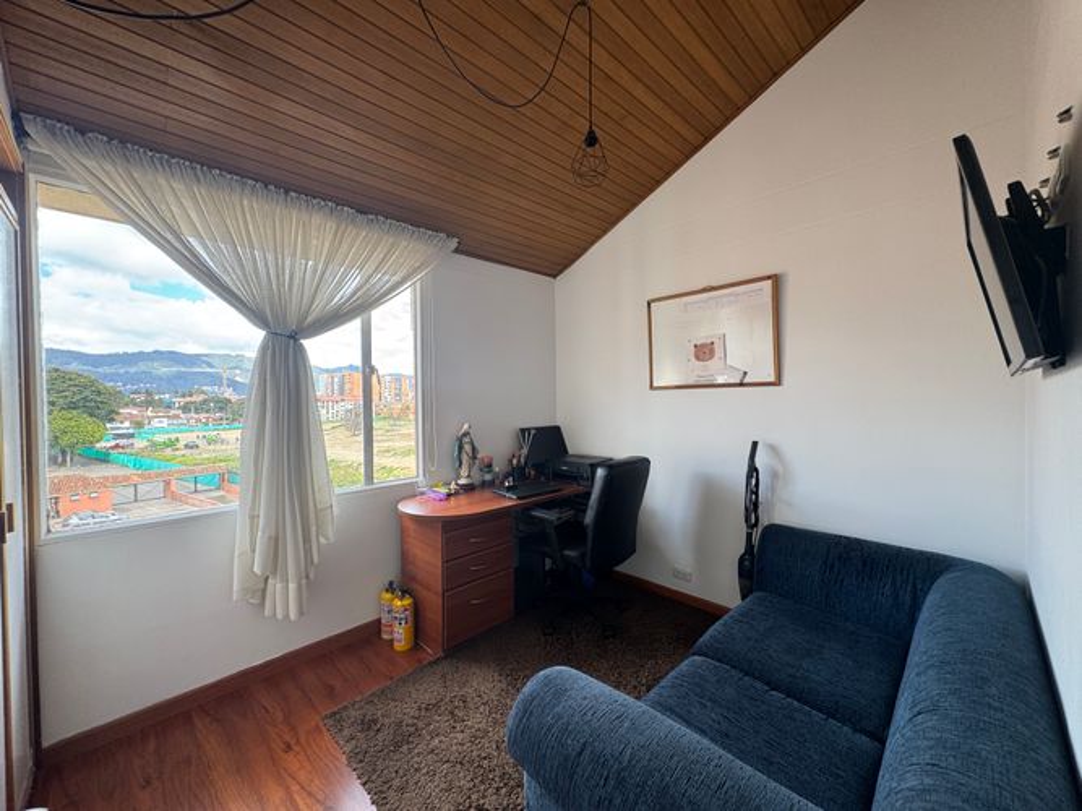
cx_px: 541
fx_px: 438
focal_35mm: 14
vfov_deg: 85.7
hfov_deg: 102.1
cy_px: 406
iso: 50
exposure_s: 1/99
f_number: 2.2
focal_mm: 2.22
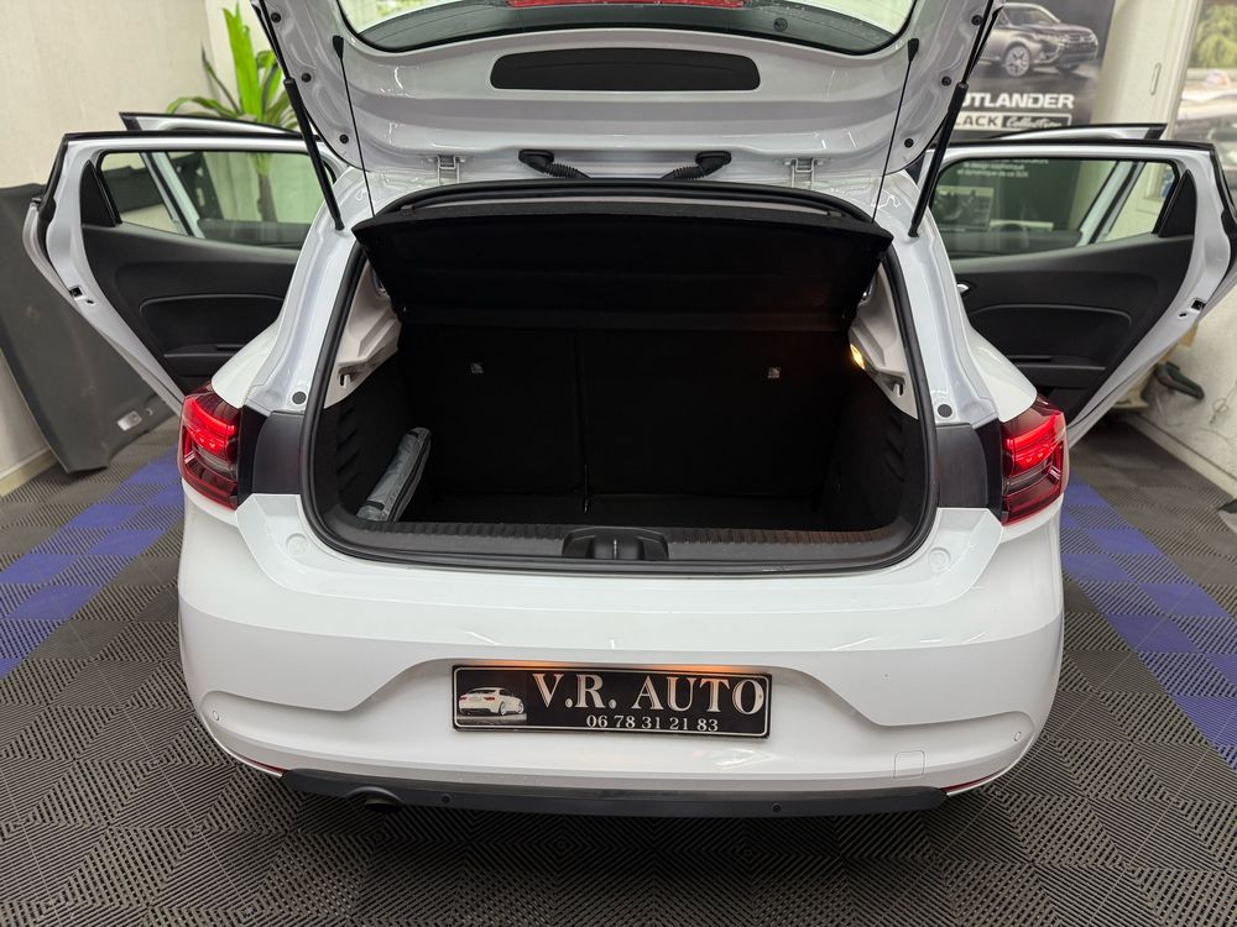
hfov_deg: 71.6
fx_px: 858
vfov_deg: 56.8
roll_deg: -0.6
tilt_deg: -23.3
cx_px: 618
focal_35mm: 24
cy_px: 464
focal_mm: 6.76
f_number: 1.78
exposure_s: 1/86
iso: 200
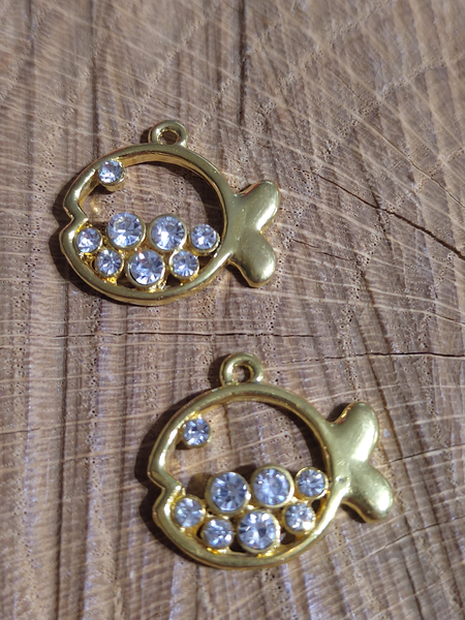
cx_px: 232
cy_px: 310
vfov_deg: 41.2
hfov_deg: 31.5
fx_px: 824
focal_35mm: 46
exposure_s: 1/50
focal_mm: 5.52
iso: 2213
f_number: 1.9
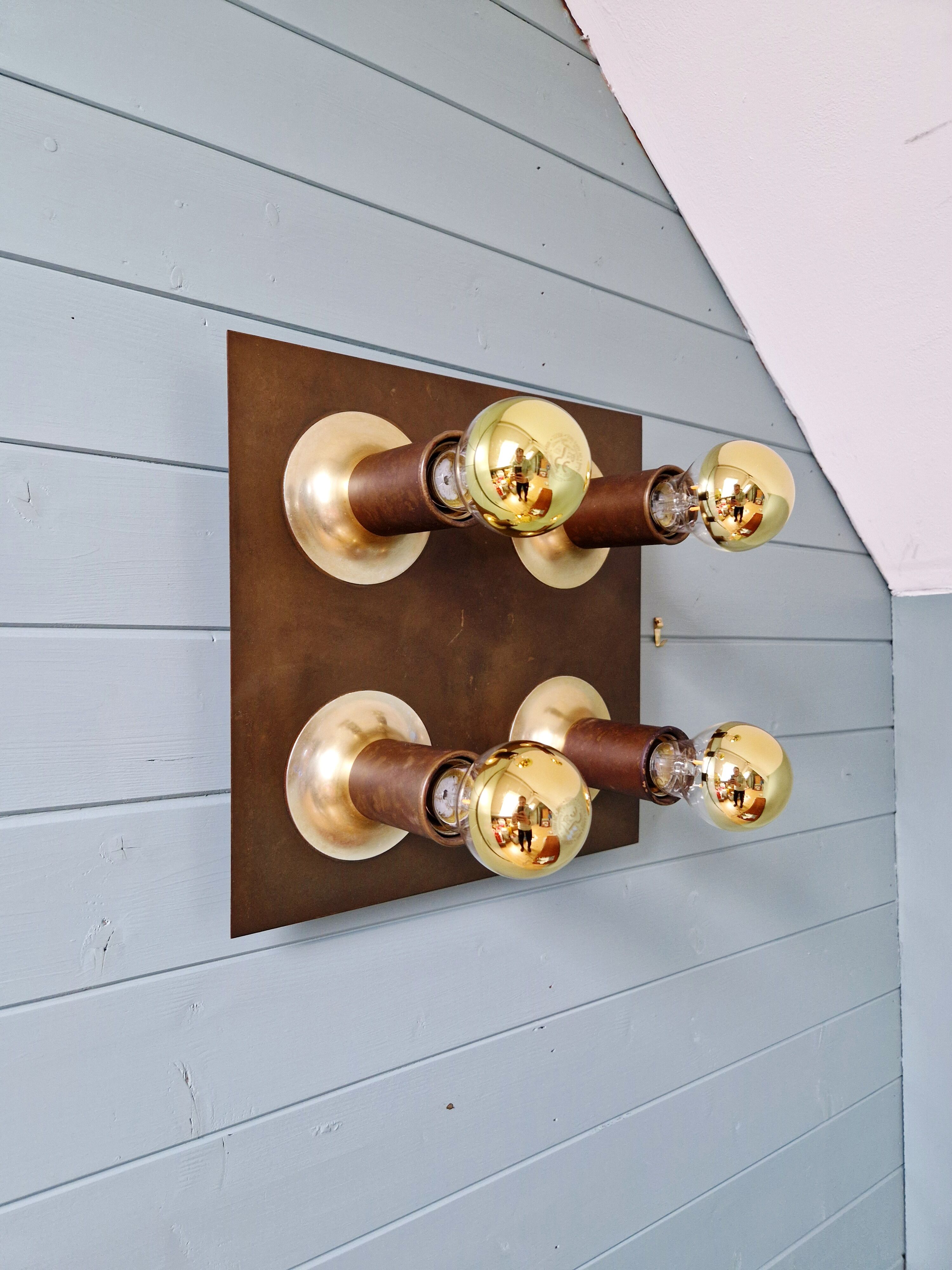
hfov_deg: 58.9
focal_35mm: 23
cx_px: 476
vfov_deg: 73.9
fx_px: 843
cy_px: 635
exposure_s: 1/33
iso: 500
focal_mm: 5.4
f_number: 1.8
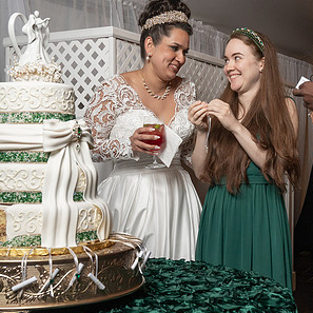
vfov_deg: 30.0
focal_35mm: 57
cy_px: 142
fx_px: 583
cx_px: 236
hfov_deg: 29.6
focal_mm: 30
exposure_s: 1/200
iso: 1000
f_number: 5.6
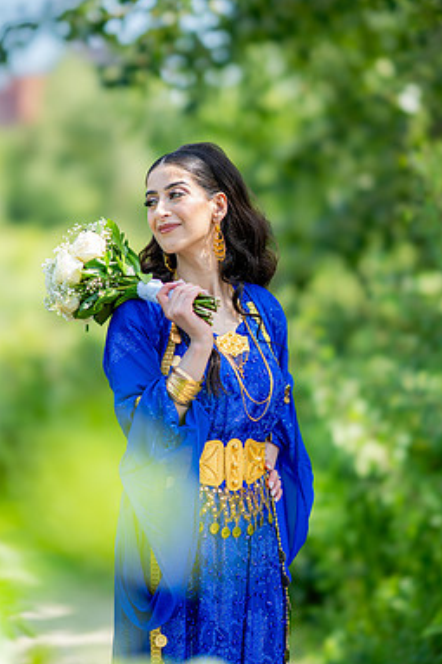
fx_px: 1843
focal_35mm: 100
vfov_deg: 20.4
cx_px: 187
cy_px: 300
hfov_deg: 13.7
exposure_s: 1/1250
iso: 100
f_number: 1.4
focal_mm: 85
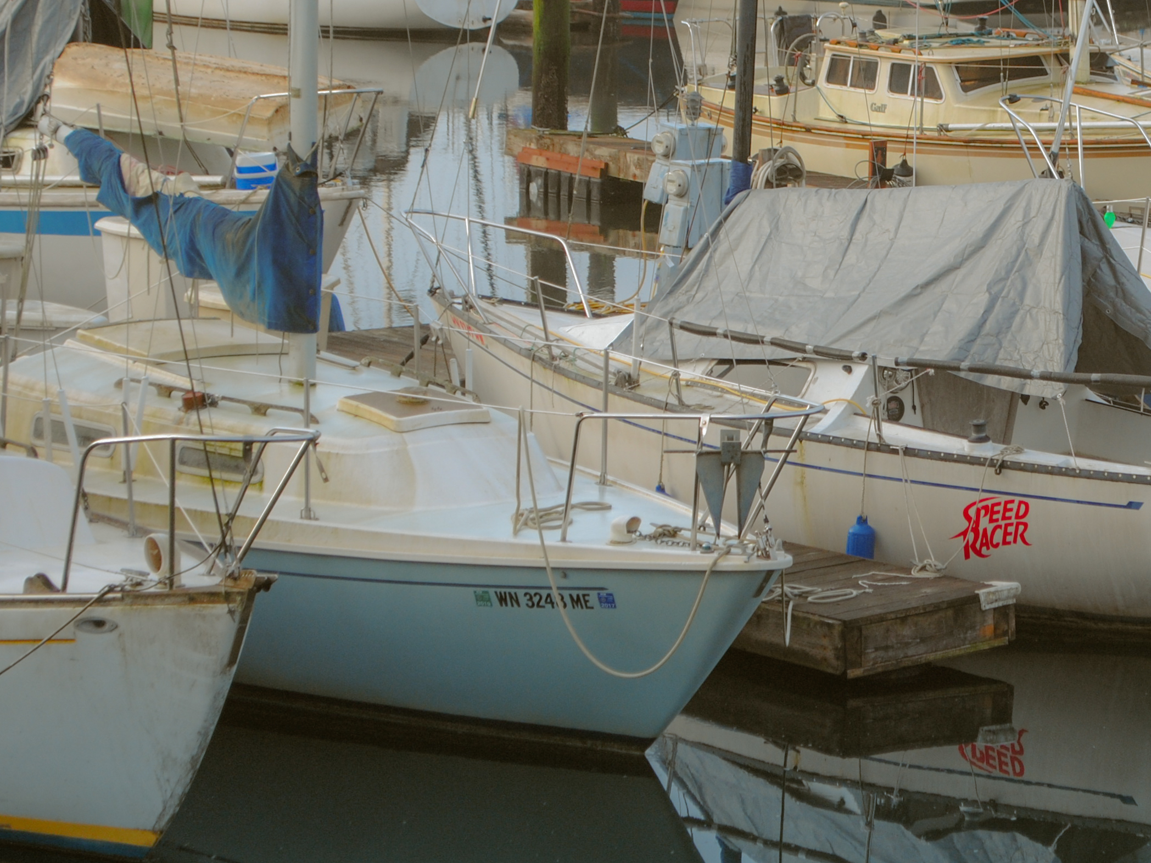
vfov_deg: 10.1
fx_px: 4851
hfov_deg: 13.4
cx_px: 969
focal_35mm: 146
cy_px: 178
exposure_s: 1/200
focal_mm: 55
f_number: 7.1
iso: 200
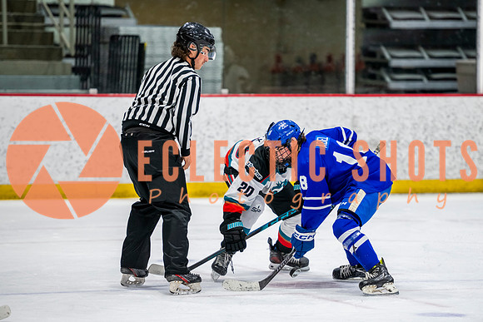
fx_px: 3101
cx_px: 283
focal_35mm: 231
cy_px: 180
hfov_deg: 8.9
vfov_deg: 5.9
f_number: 3.2
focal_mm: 185
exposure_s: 1/800
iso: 1600
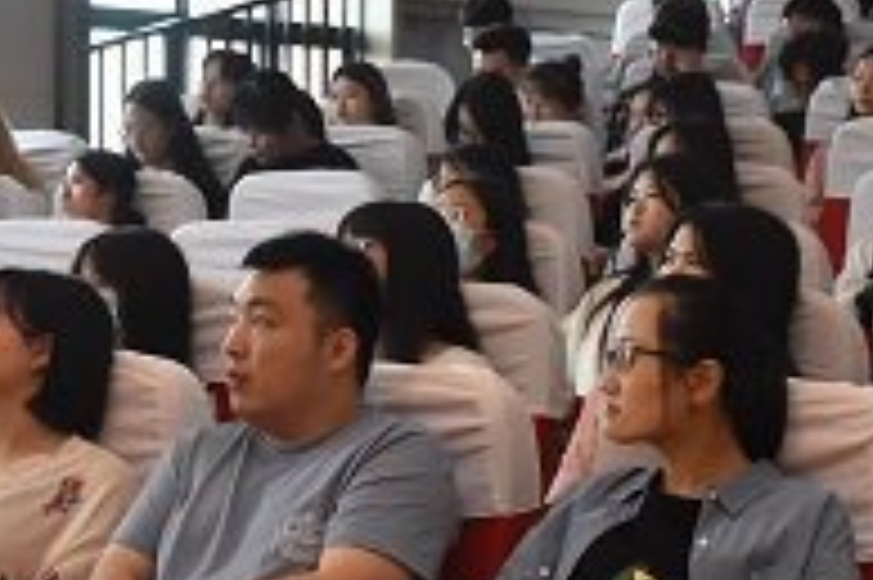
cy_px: 315
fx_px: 2797
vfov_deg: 11.8
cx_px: 340
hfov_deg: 17.7
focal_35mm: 115
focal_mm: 27
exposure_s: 1/350
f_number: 4
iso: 2500
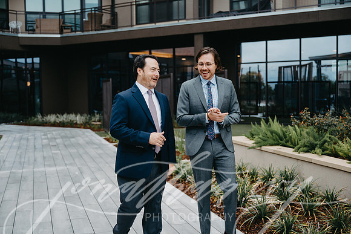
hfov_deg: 45.4
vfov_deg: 31.2
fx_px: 419
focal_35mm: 43
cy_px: 117
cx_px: 176
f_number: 2.8
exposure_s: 1/320
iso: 100
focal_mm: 43
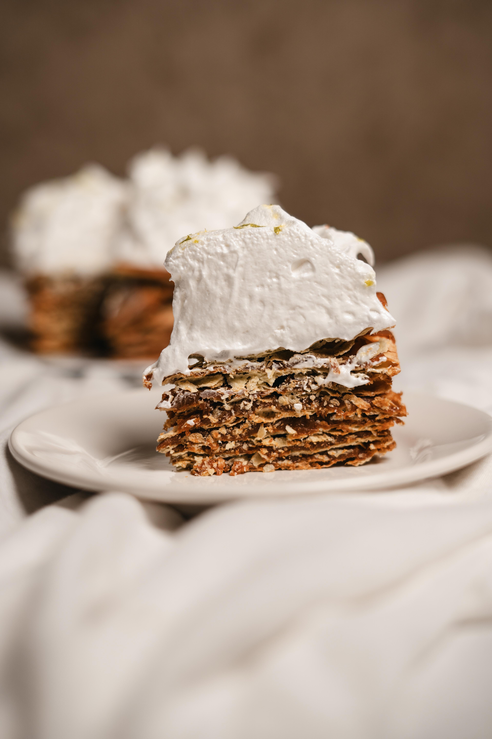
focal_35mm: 50
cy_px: 370
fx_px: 1025
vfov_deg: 39.6
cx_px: 246
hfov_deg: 27.0
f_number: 2.5
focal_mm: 50
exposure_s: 1/200
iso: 100
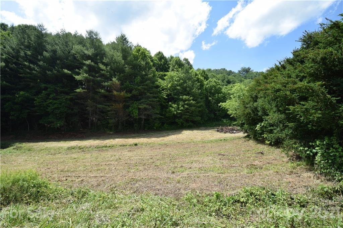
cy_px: 114
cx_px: 172
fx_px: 143
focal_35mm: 15
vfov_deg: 77.3
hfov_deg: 100.4
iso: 200
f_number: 8
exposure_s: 1/320
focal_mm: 10
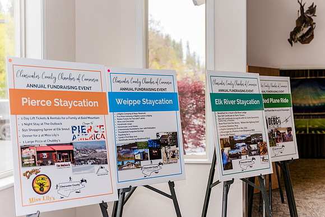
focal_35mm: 49
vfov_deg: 27.7
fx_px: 440
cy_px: 108
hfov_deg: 40.6
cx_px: 162
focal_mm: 48.7
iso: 400
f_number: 2.8
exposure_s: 1/250
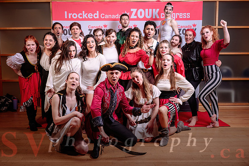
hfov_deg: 50.5
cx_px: 118
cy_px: 89
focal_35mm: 38
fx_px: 264
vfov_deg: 34.9
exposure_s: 1/125
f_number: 5.6
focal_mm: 32.5
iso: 100
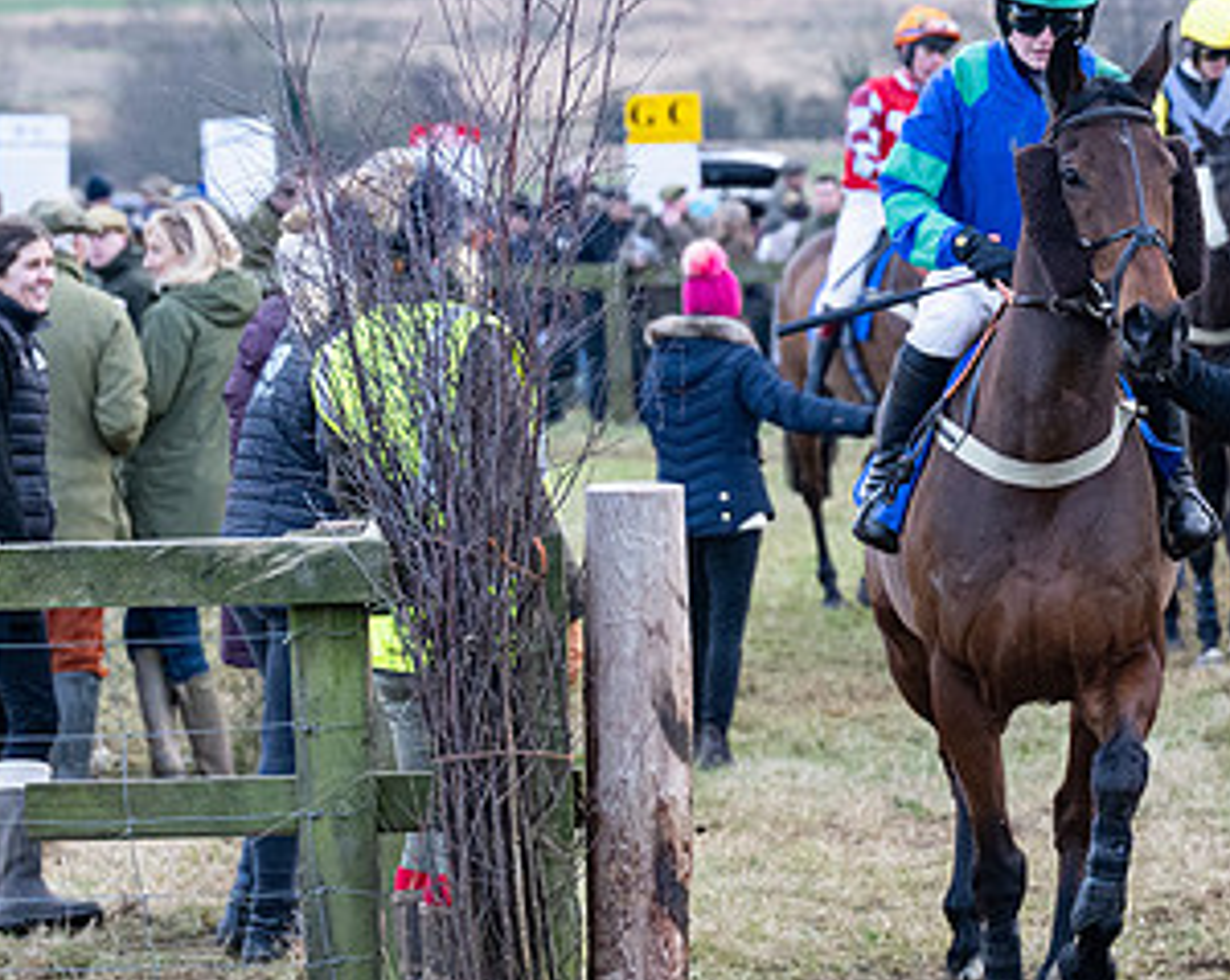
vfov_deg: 4.9
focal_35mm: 312
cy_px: 356
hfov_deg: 6.2
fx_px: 11339
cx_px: 1166
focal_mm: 92
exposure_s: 1/400
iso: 800
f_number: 4
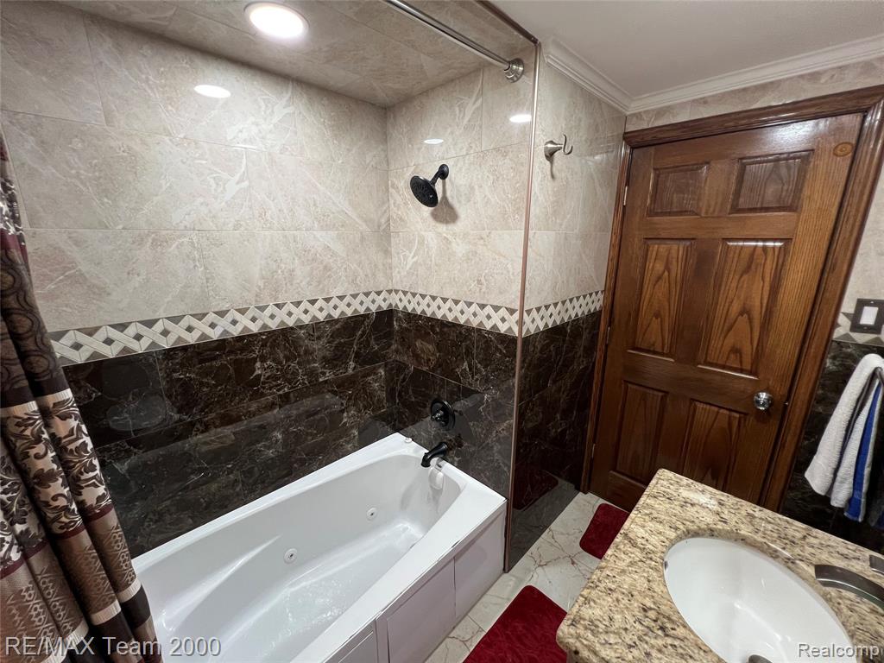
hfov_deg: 106.2
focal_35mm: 13
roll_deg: -0.7
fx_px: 332
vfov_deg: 89.9
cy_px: 332
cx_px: 442
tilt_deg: -15.1
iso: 160
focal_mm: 1.57
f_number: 1.8
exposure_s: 1/60
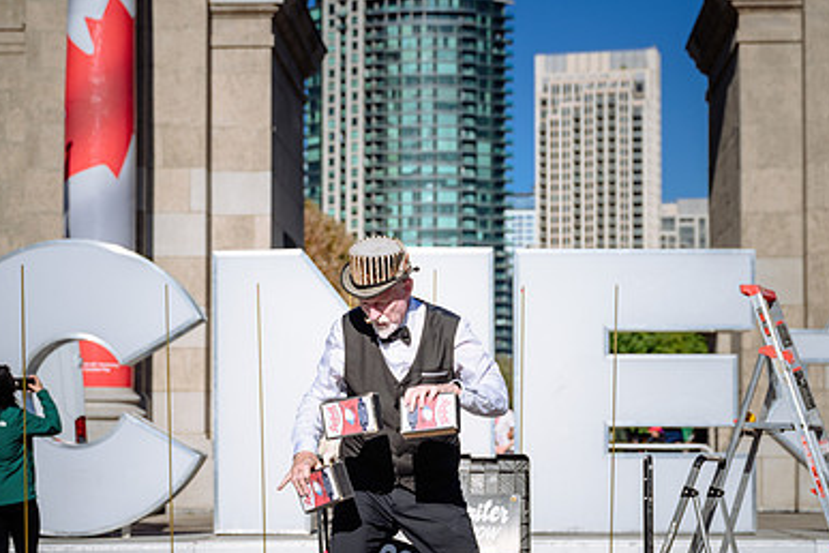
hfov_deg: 24.5
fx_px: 1911
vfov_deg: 16.4
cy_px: 361
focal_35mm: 83
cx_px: 435
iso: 64
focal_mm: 55
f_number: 4
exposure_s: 1/500
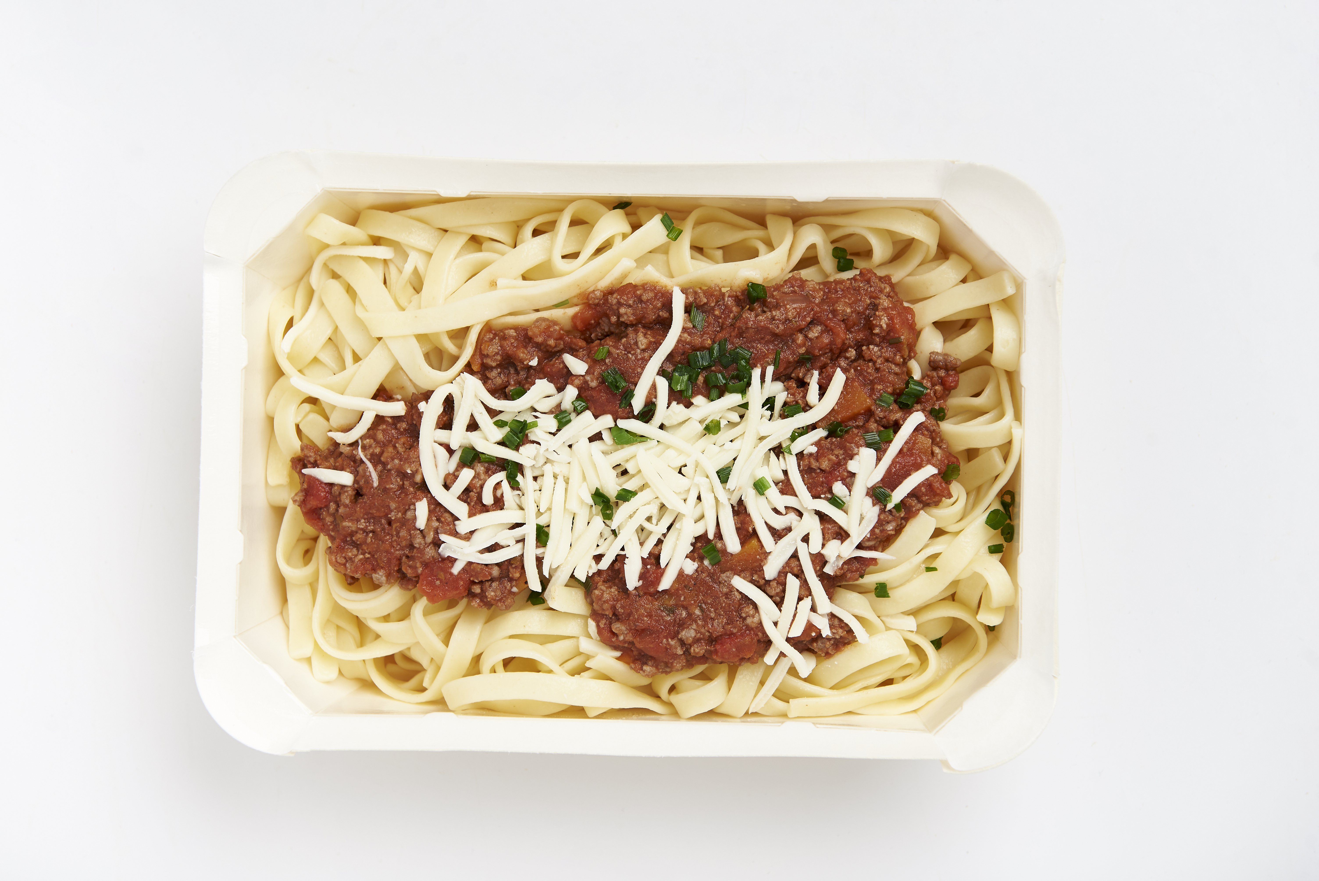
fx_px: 2566
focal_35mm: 70
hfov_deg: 28.8
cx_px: 660
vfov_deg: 19.5
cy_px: 440
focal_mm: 70
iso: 200
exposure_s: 1/200
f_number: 6.3
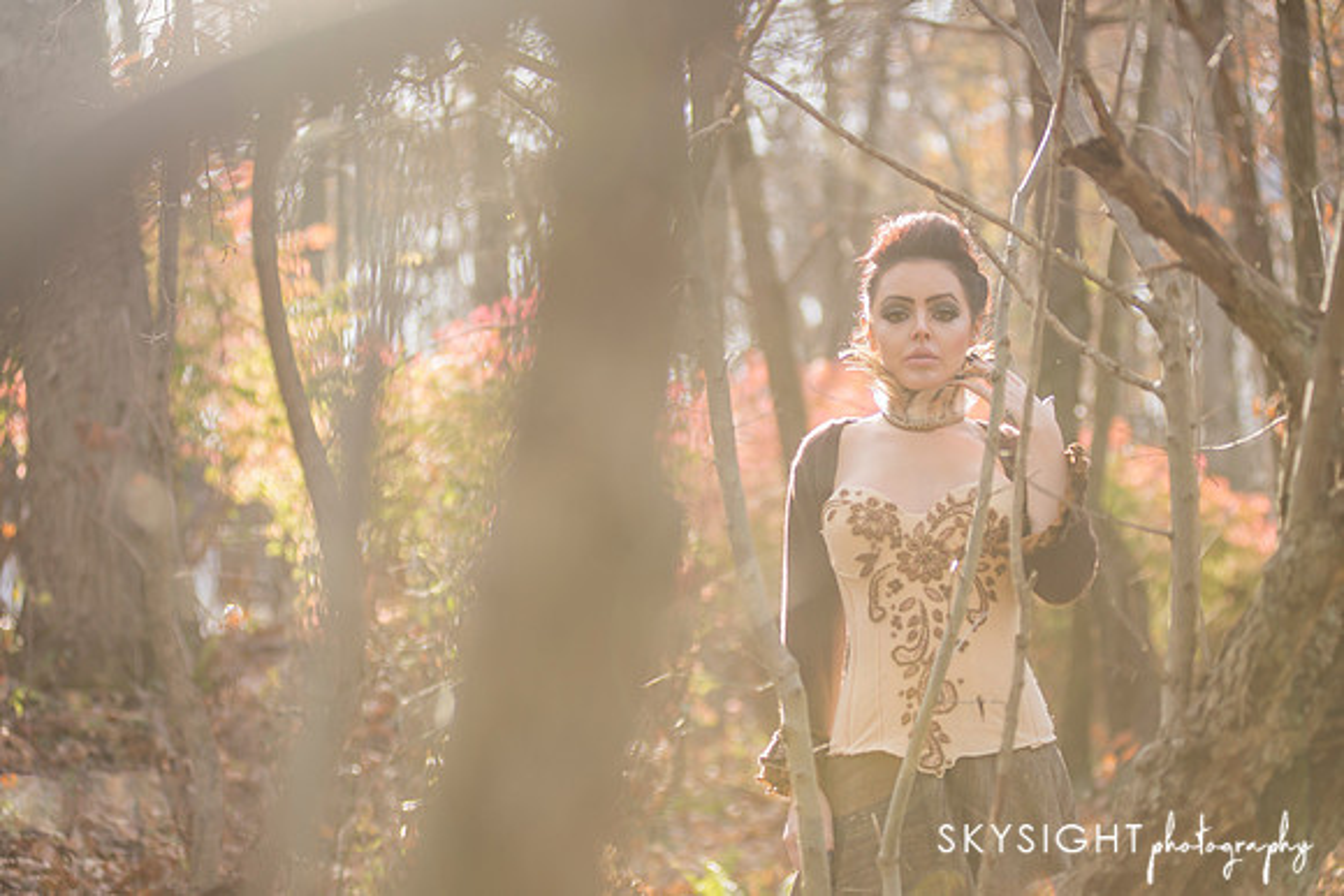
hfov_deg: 23.6
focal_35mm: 86
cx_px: 672
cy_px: 448
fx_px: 3211
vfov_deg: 15.9
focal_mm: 86
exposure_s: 1/500
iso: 200
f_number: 2.8
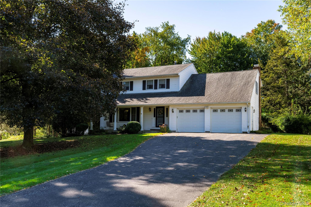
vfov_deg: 39.4
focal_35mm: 34
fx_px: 289
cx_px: 156
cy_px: 104
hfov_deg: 56.5
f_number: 8
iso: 320
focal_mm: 33.5
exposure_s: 1/400
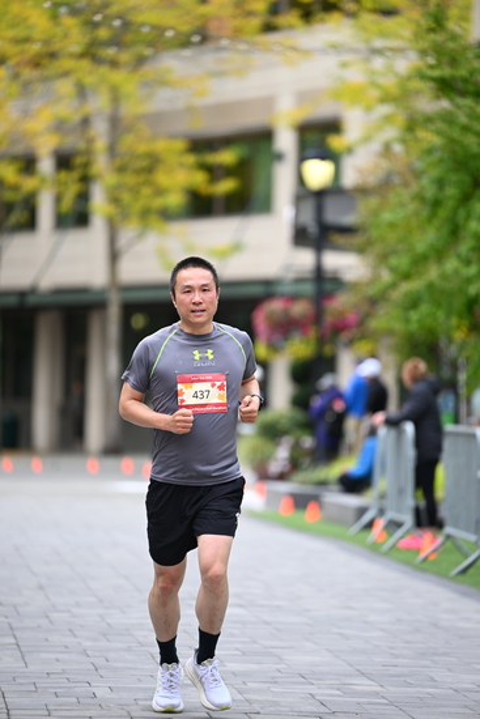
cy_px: 360
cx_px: 240
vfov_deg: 10.3
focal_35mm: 200
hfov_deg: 6.9
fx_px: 3997
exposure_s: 1/2000
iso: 640
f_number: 2.8
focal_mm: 200
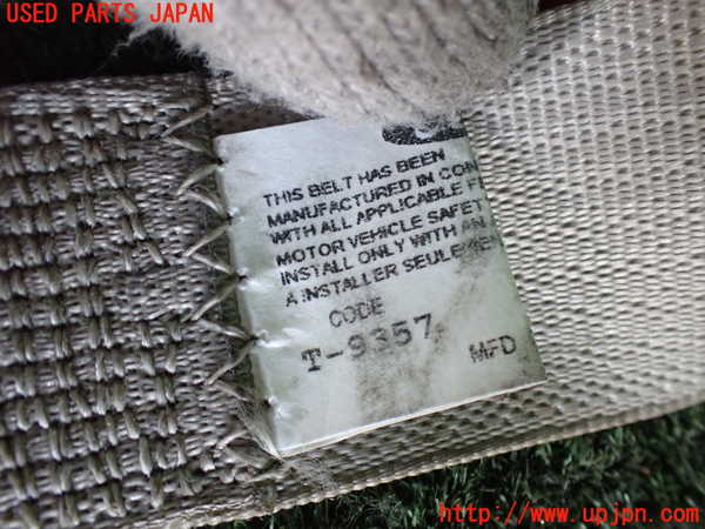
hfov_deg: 60.0
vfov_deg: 46.8
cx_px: 352
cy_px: 264
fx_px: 611
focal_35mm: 30
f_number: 2.3
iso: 800
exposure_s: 1/100
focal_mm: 5.4
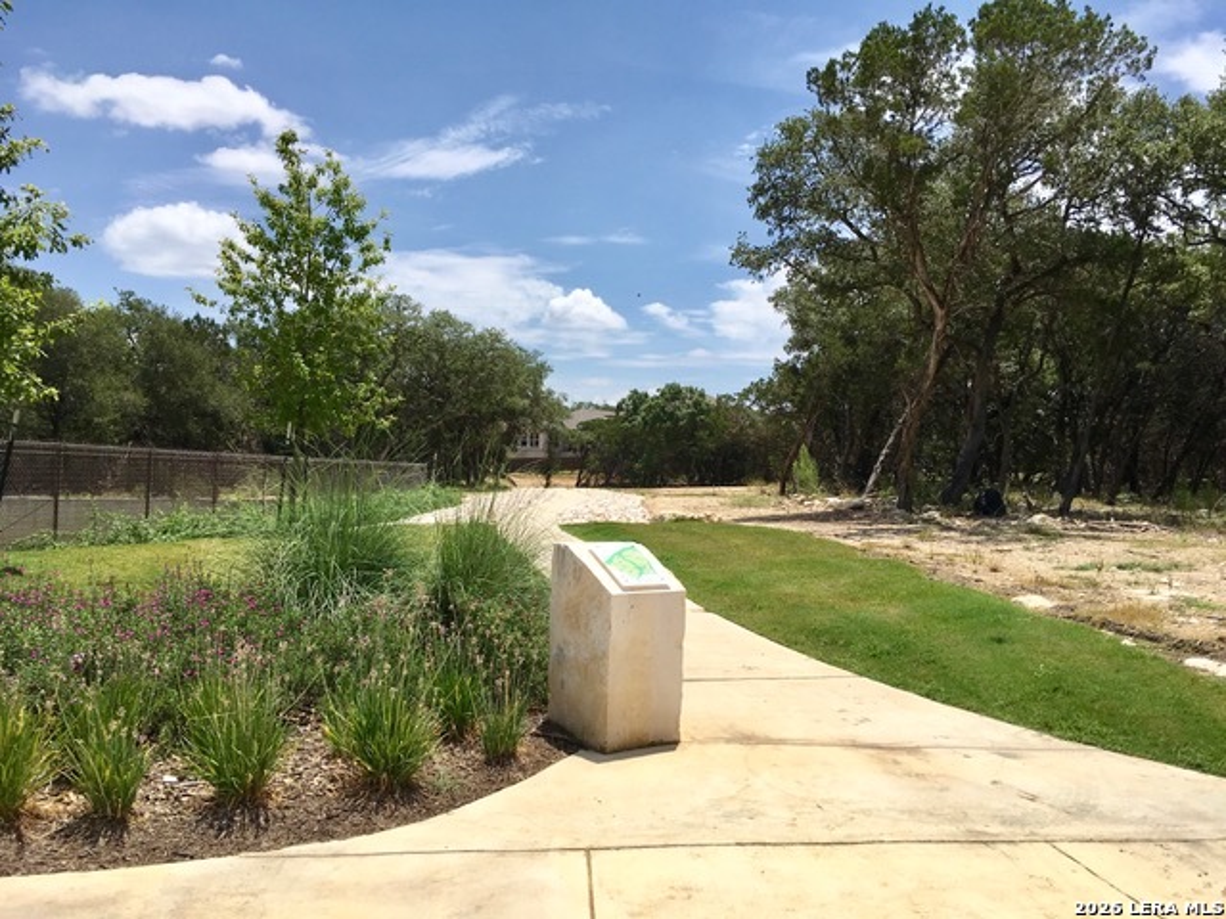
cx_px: 613
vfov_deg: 48.2
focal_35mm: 29
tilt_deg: +1.4
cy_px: 460
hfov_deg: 61.7
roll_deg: -1.9
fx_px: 1027
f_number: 2.2
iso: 25
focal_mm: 4.15
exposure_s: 1/2959
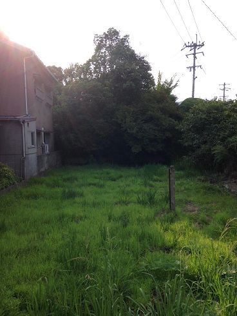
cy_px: 158
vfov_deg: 55.3
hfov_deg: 43.0
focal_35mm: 33
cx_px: 118
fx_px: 301
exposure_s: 1/565
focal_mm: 4.12
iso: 50
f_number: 2.4
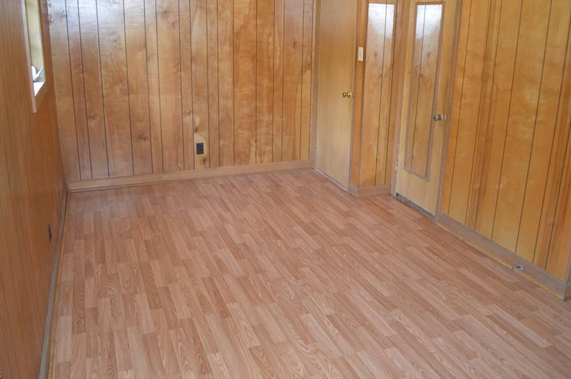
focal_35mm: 31
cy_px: 163
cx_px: 286
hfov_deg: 60.4
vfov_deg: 42.1
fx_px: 491
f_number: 3.5
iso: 900
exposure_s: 1/60
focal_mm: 18
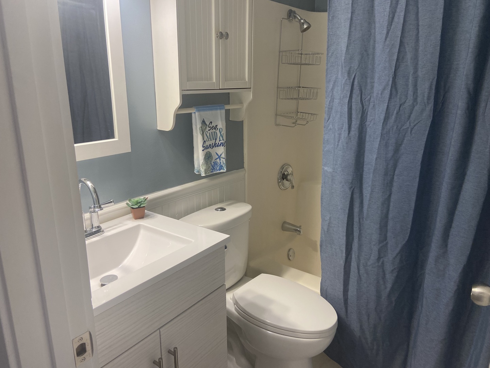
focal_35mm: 26
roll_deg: +0.3
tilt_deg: -16.1
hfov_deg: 67.3
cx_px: 245
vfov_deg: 53.1
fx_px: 368
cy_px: 184
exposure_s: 1/120
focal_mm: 4.25
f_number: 1.8
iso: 125
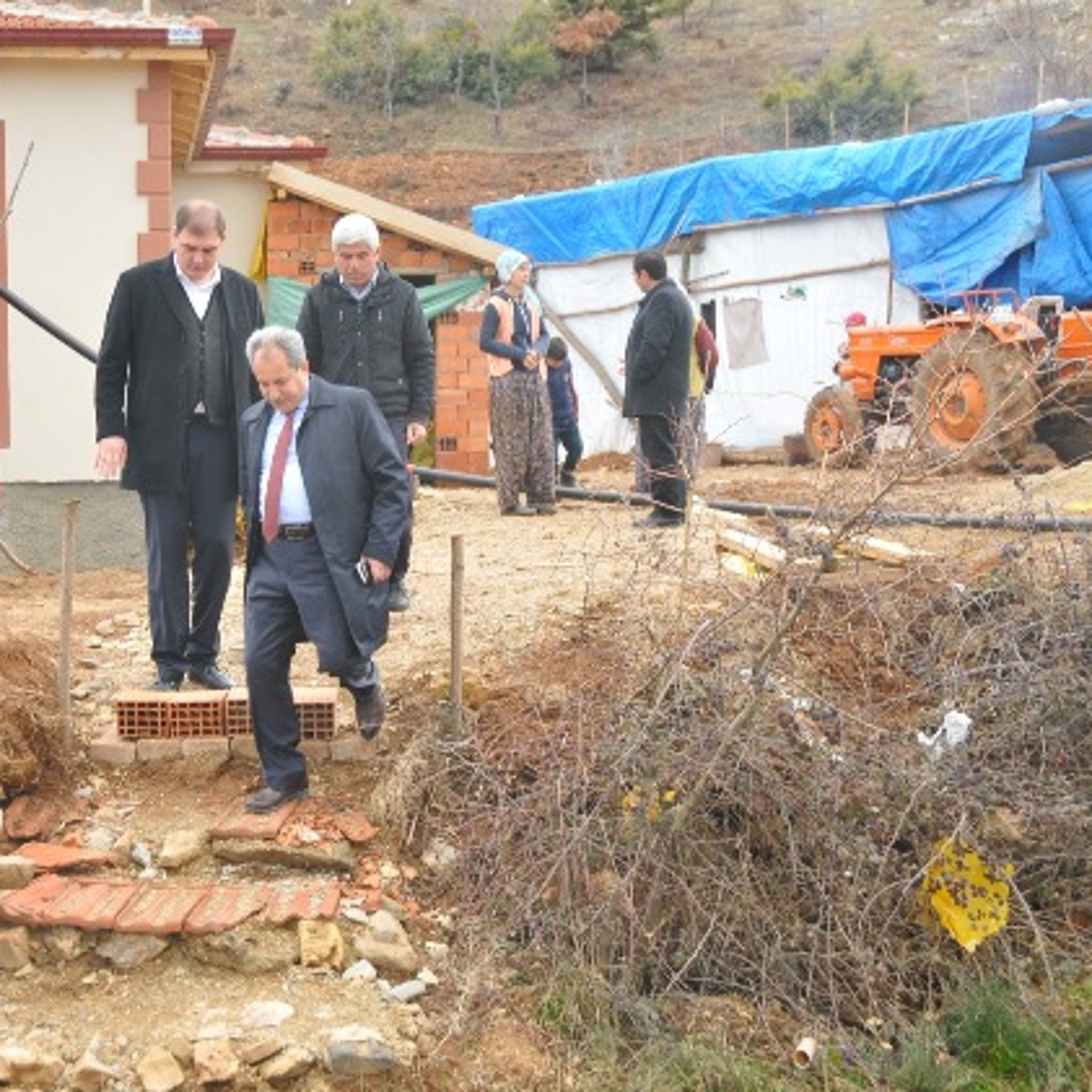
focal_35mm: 62
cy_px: 546
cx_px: 278
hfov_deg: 27.4
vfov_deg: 27.7
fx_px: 2213
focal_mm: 32
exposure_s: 1/200
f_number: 7.1
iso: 640
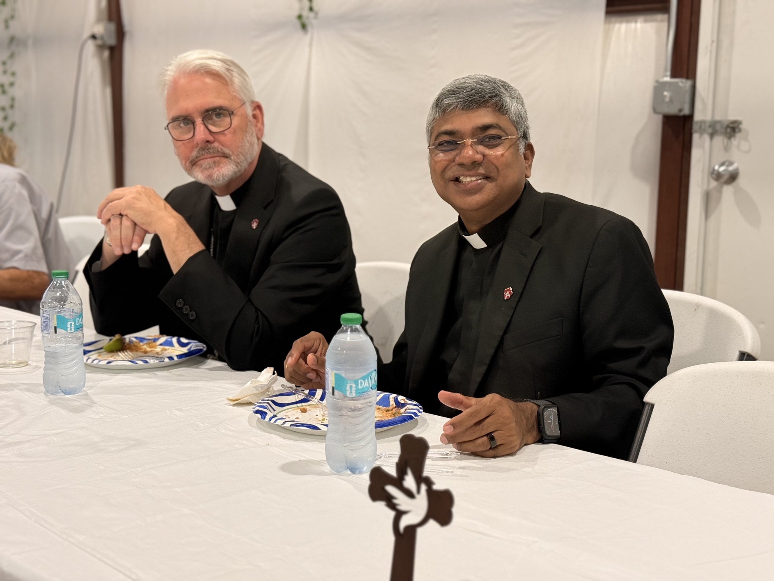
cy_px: 290
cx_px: 387
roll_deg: -1.3
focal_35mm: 48
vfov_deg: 30.3
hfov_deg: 39.7
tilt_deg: -7.6
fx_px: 1073
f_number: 1.78
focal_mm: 6.76
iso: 100
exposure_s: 1/160
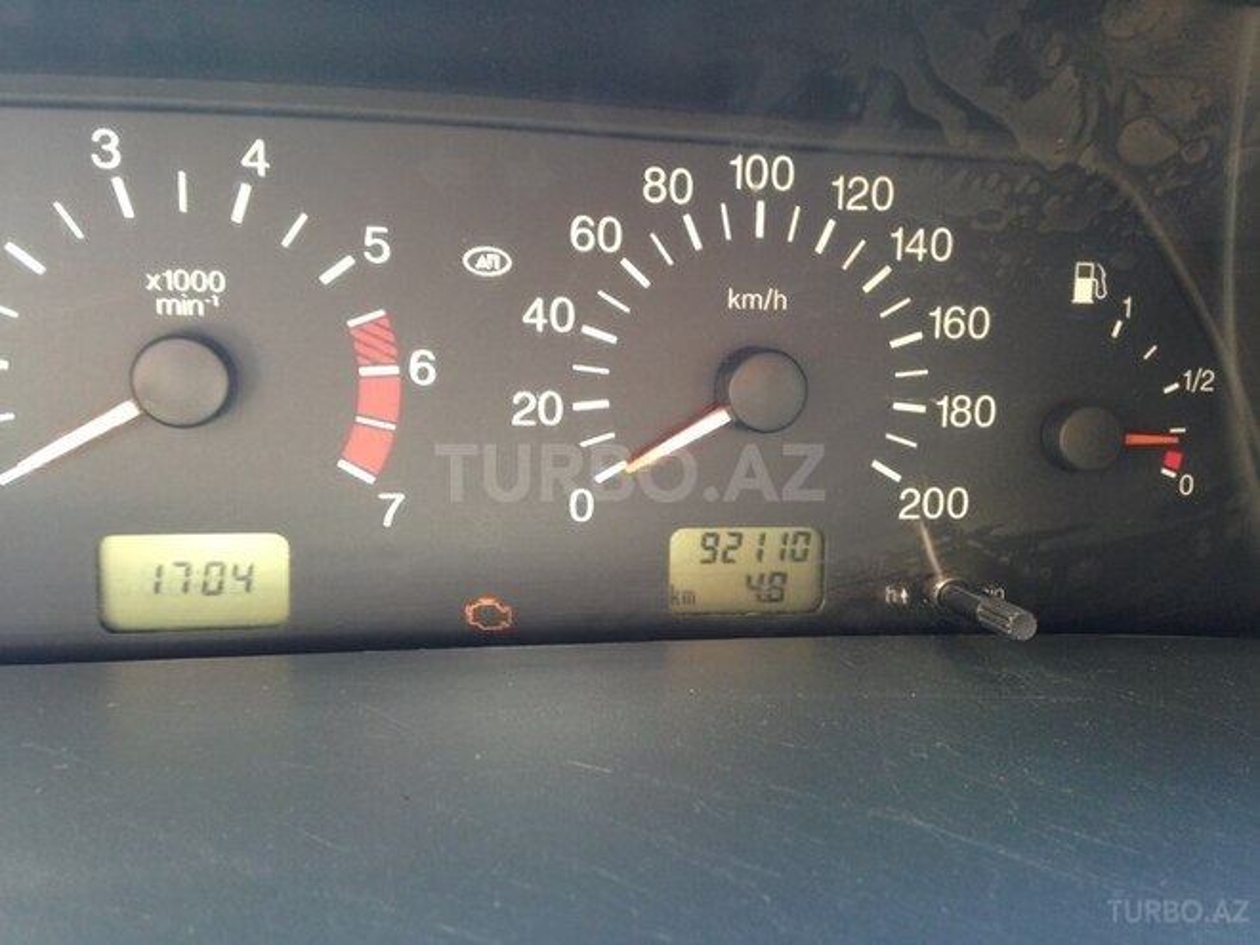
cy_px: 472
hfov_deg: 55.4
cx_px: 630
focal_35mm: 33
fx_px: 1201
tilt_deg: -22.0
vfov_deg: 42.9
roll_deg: -3.3
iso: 50
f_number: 2.4
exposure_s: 1/20
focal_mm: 4.12
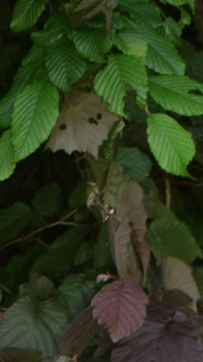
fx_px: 2388
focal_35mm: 250
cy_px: 772
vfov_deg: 8.1
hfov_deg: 4.7
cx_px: -289
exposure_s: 1/125
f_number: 5.6
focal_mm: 23
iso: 450
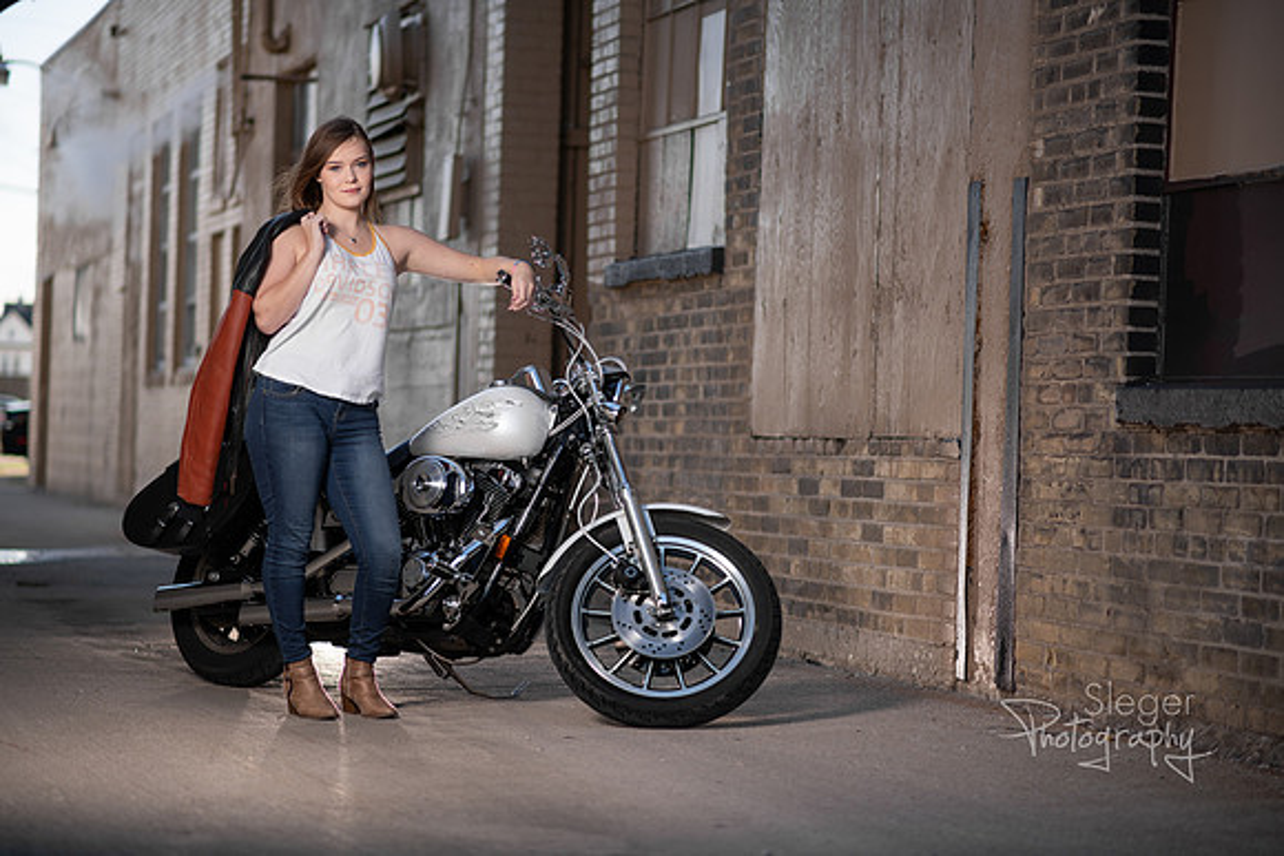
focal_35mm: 85
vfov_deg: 16.1
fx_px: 3032
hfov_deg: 23.9
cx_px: 642
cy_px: 428
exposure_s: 1/1250
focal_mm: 85
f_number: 1.8
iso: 100
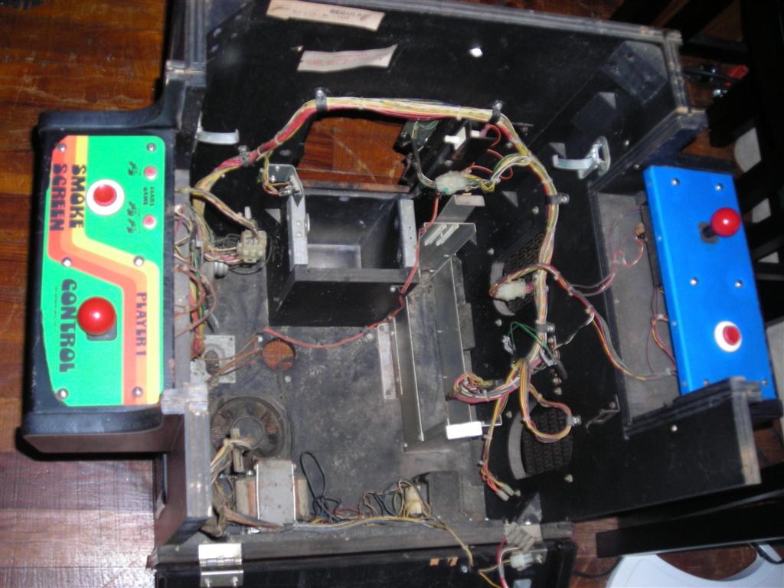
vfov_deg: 37.7
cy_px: 294
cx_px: 392
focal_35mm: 38
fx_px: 861
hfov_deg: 49.0
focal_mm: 6.3
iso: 132
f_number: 3.2
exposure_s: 1/60
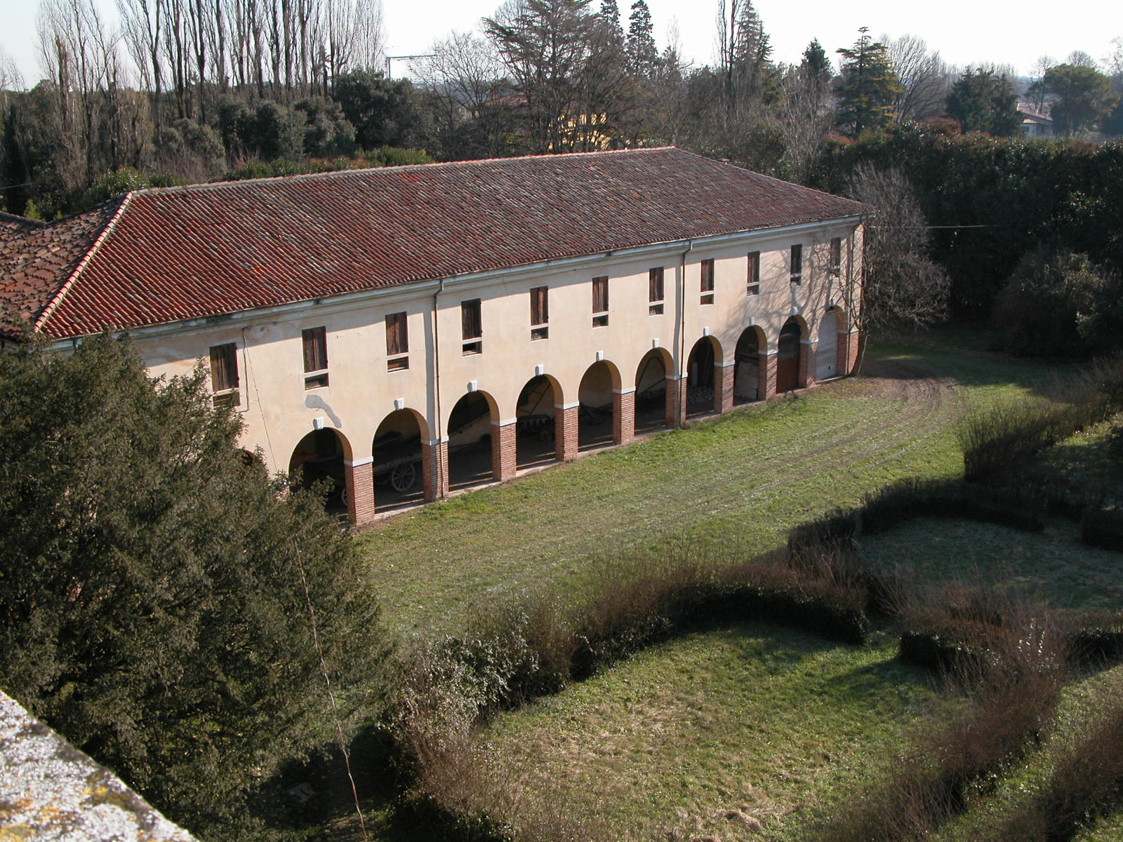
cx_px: 562
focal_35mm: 38
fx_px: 1233
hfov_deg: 49.0
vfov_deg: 37.7
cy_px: 421
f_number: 5.1
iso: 100
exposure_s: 1/235
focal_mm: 10
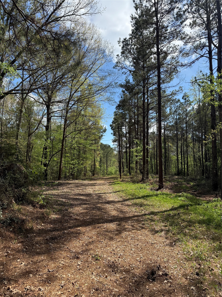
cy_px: 148
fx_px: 205
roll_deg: +1.2
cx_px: 111
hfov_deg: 56.8
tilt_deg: +6.3
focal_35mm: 24
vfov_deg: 71.6
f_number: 1.78
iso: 100
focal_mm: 6.76
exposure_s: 1/3759
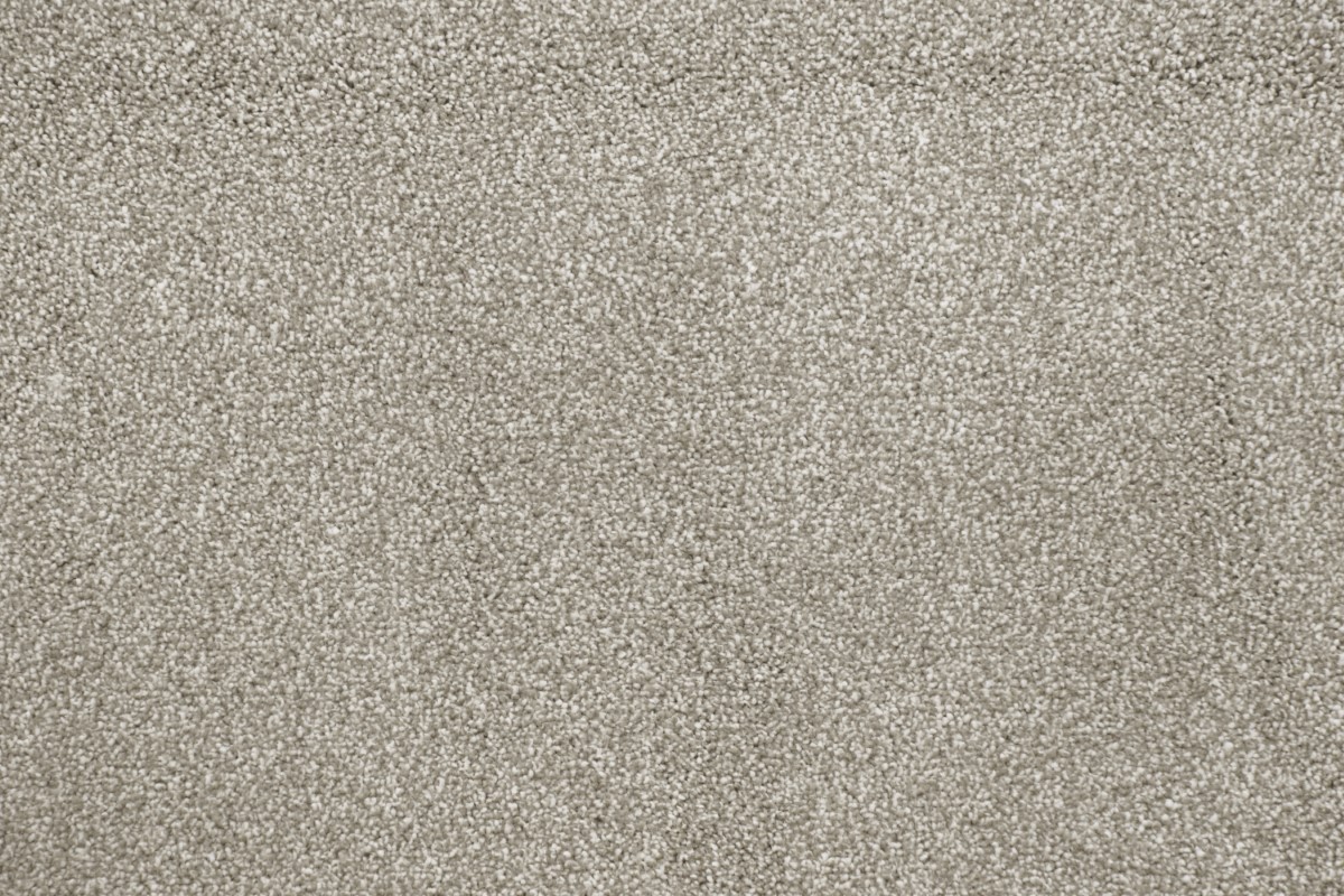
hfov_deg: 15.9
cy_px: 448
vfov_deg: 10.6
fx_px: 4816
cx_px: 672
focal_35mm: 129
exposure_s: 1/125
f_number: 4.8
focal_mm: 86
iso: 1800
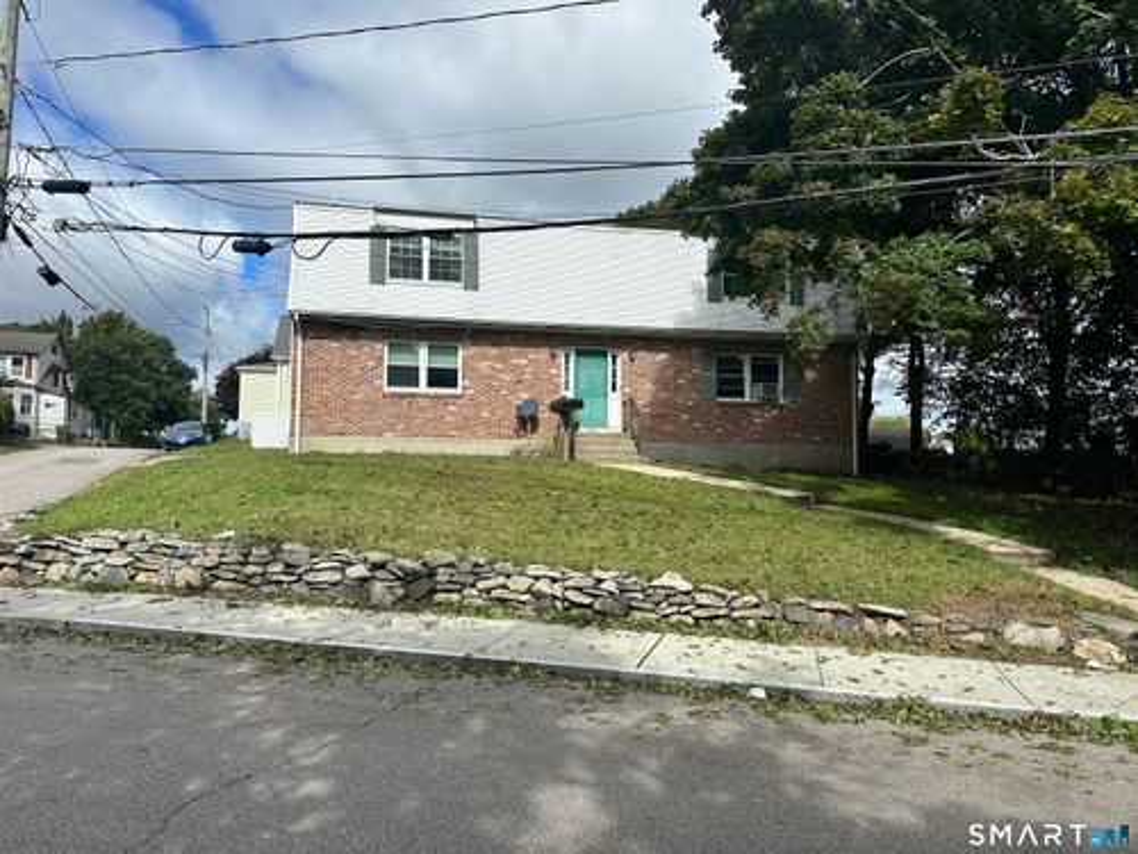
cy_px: 427
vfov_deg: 56.8
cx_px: 569
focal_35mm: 24
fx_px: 789
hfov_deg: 71.6
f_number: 1.78
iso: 80
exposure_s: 1/5000
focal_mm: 6.86
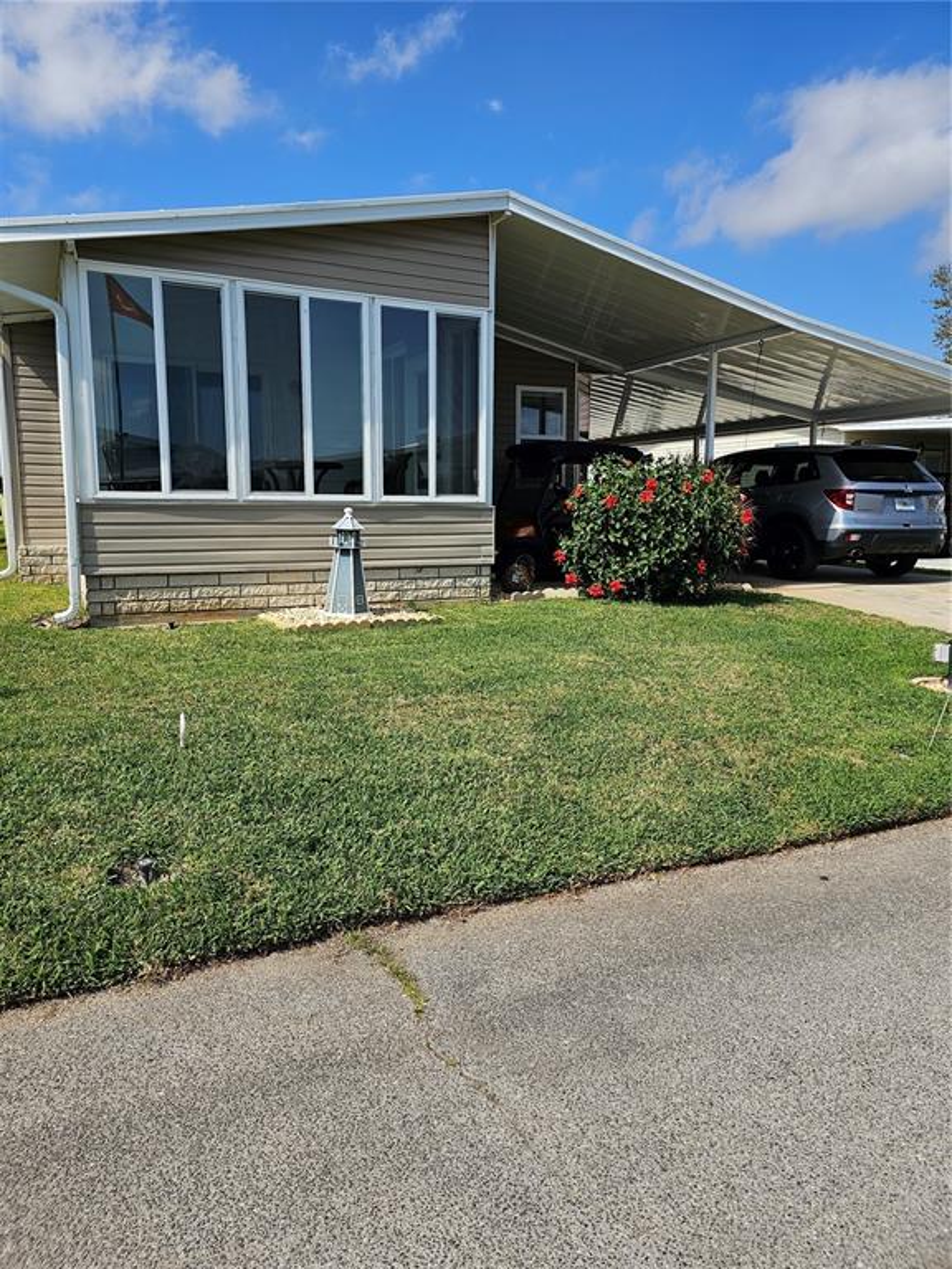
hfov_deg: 58.9
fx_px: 843
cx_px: 476
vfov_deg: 73.9
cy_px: 634
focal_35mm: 23
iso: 16
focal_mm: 6.3
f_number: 1.7
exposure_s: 1/1468
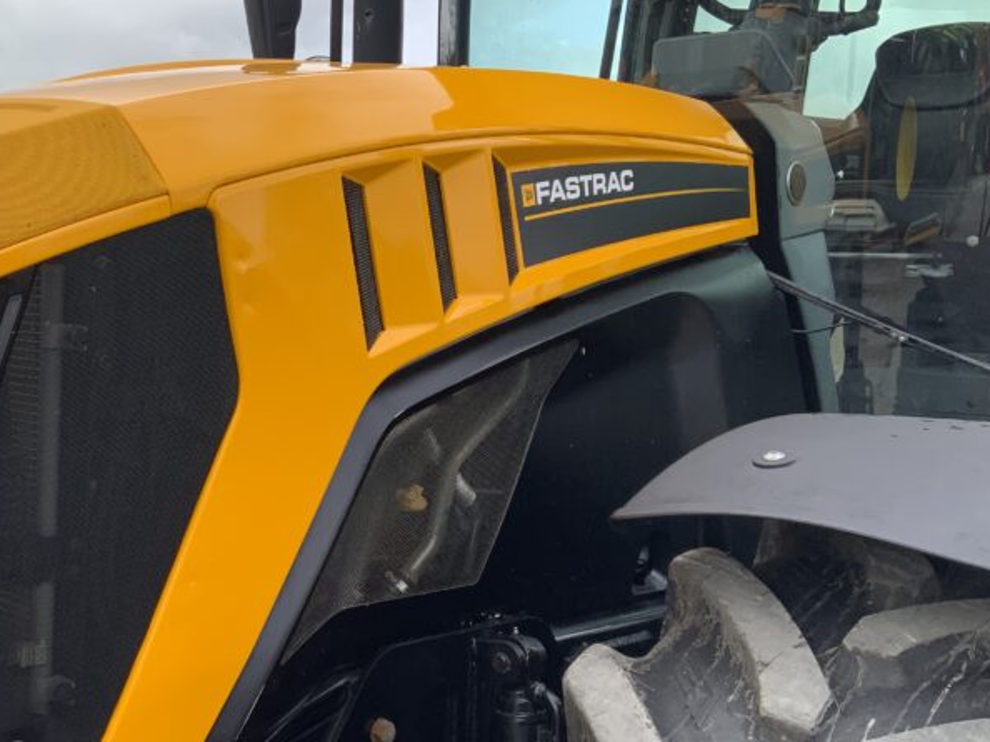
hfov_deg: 37.6
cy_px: 395
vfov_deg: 29.1
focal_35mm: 50
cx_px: 303
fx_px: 1429
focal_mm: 3
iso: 16
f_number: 1.8
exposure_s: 1/599
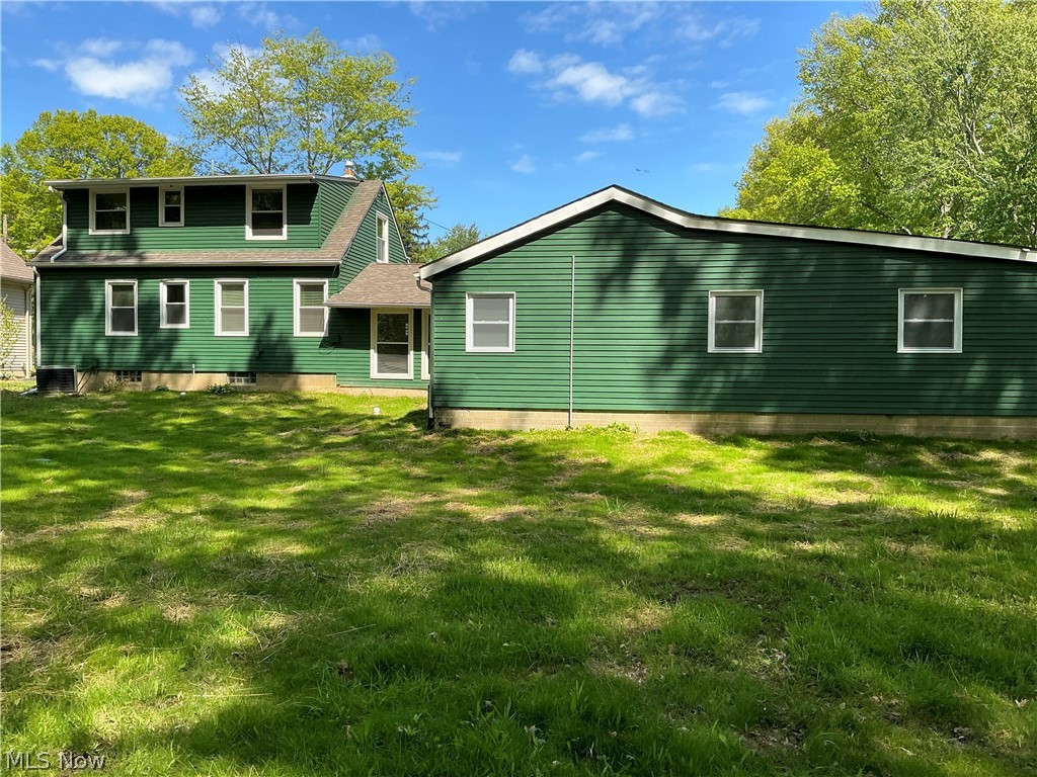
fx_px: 839
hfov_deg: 63.4
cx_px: 518
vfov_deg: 49.7
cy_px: 388
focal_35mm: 28
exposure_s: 1/855
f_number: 1.8
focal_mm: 3
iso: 25
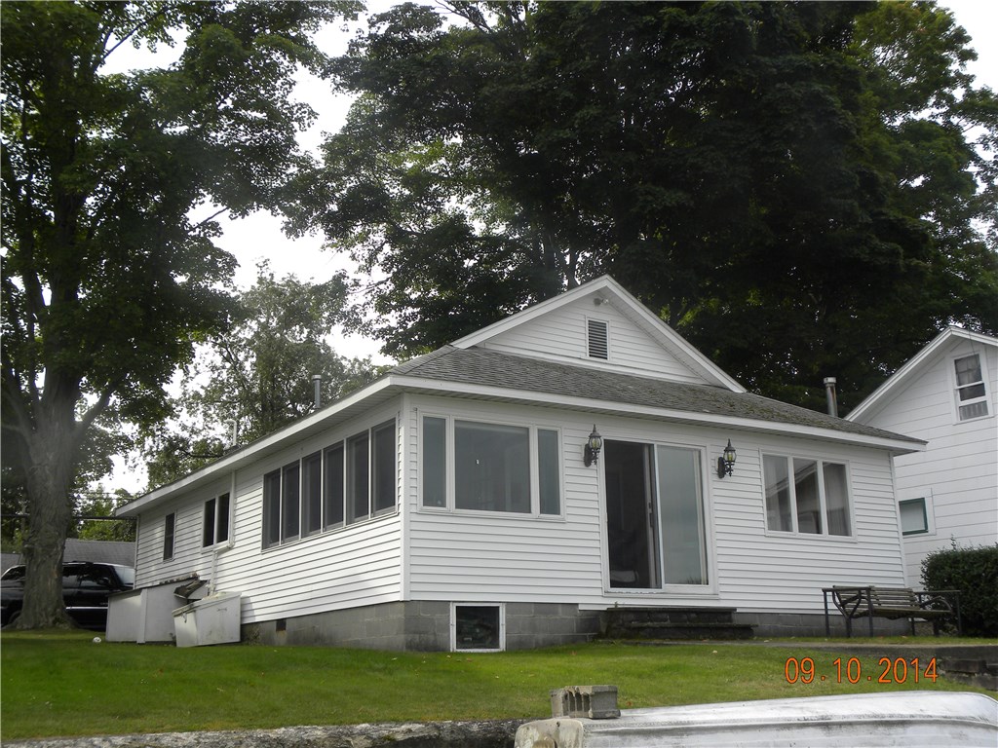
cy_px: 374
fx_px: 1182
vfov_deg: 35.1
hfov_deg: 45.8
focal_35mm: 41
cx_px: 499
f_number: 4.5
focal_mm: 7.3
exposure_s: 1/202
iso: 64
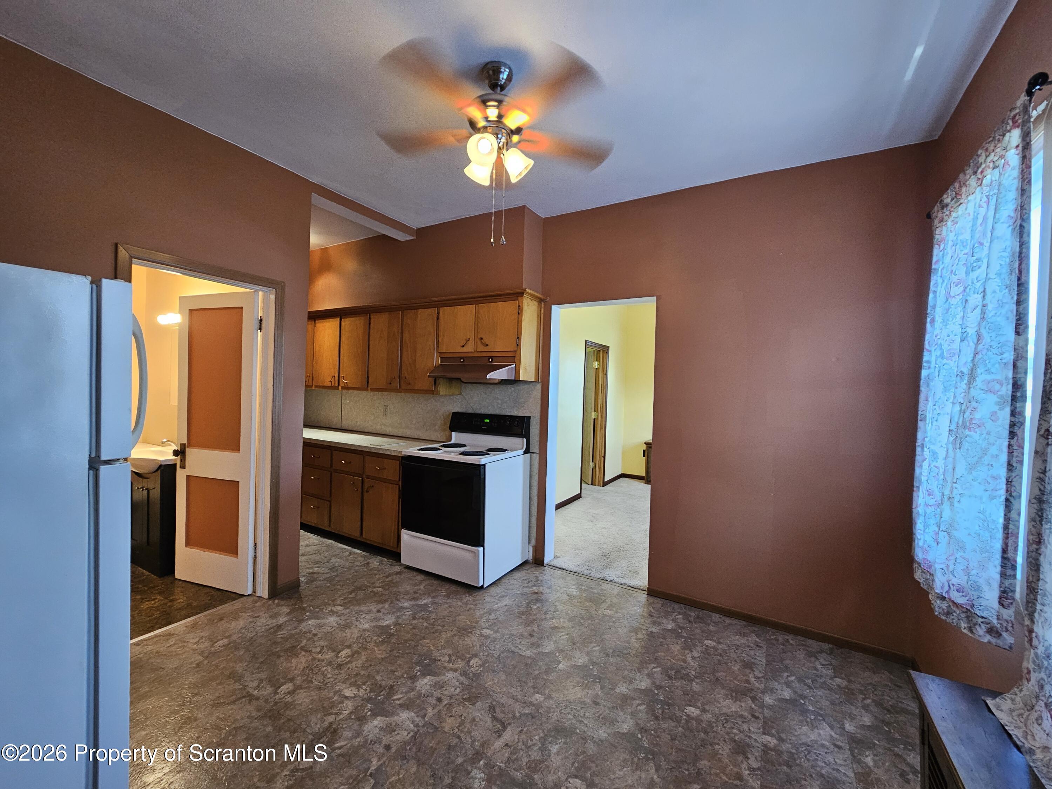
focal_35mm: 13
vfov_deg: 89.9
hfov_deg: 106.2
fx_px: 395
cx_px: 526
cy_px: 394
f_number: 2.2
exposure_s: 1/60
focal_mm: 2.2
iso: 320
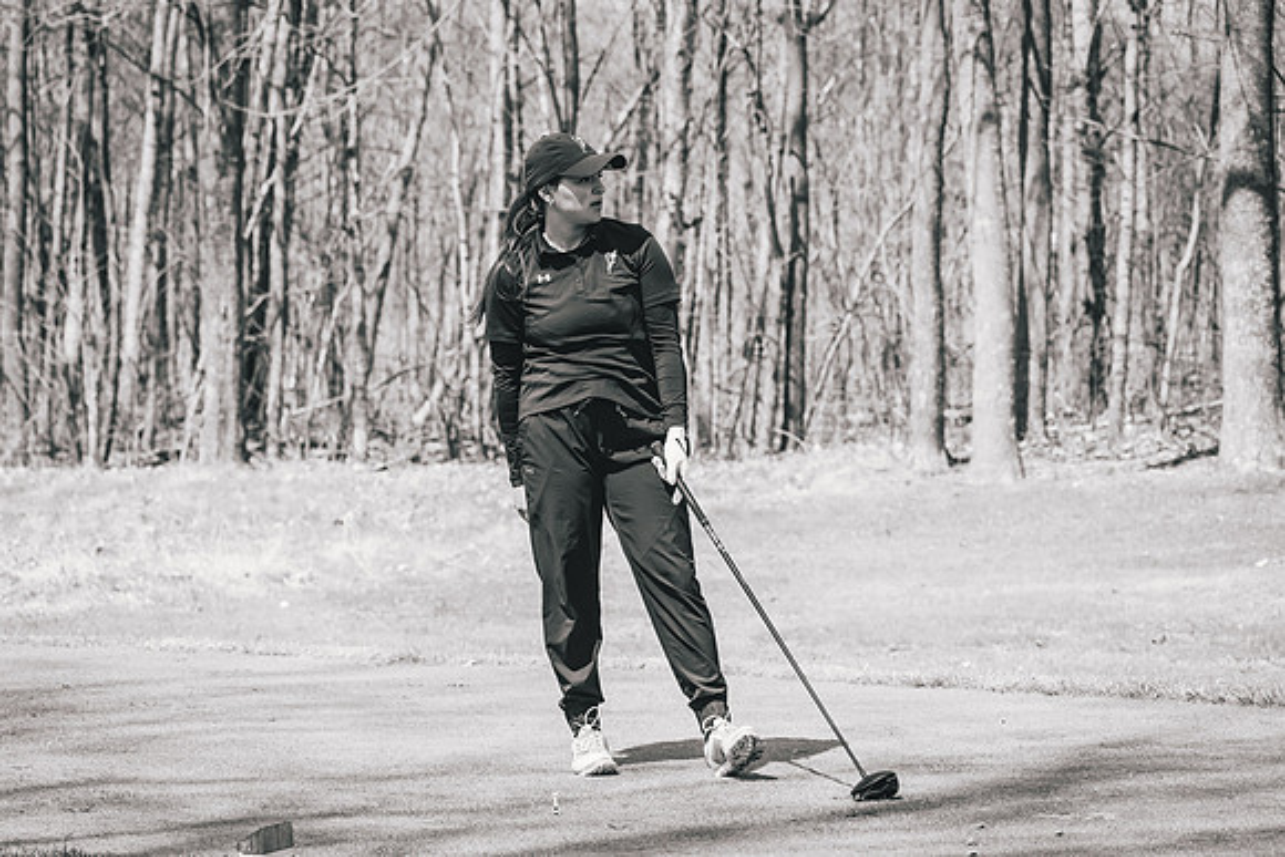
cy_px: 428
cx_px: 643
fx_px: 4334
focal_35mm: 121
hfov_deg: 16.9
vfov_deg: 11.3
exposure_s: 1/2000
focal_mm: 117
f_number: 6.3
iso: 640
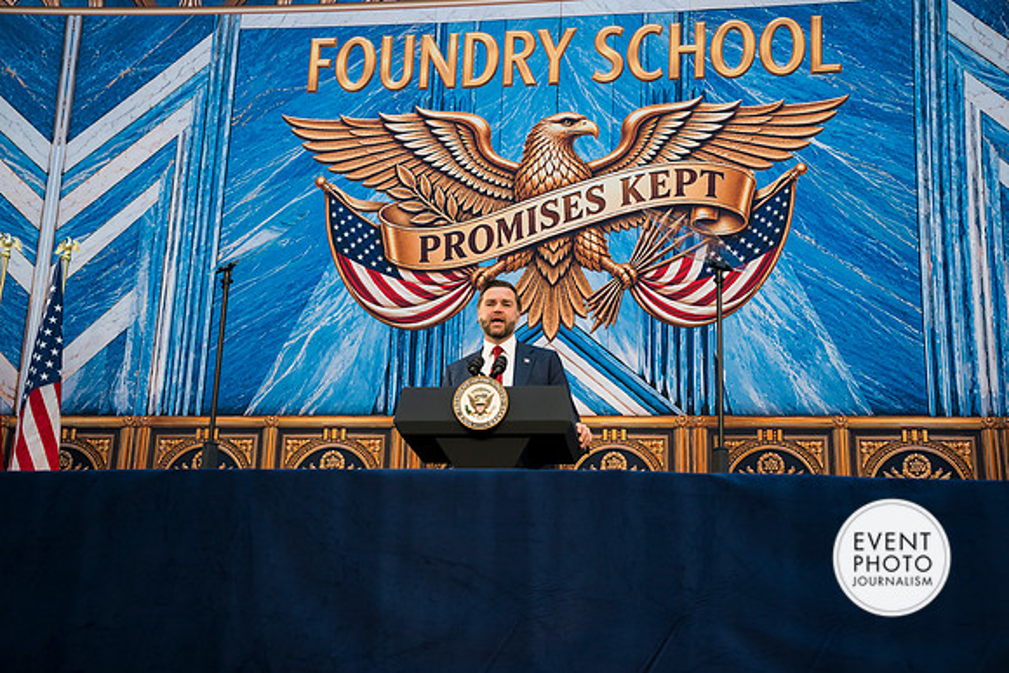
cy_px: 336
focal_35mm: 47
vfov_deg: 28.7
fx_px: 1318
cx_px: 504
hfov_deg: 41.9
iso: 280
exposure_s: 1/200
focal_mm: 47
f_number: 2.8
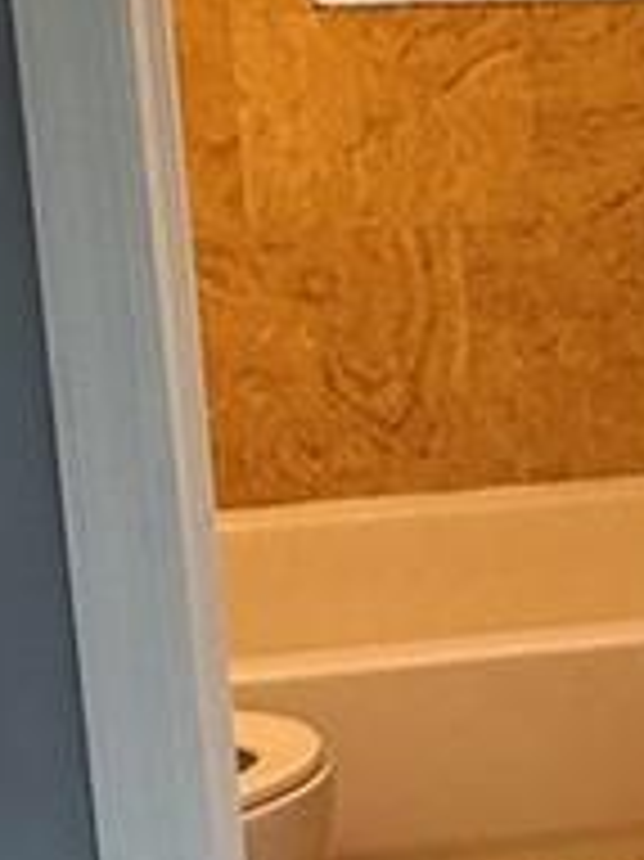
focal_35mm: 88
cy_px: 279
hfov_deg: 15.0
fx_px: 2185
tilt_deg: -10.6
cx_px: 1072
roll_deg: -0.3
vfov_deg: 22.2
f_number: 2.2
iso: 250
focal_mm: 2.22
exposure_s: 1/120
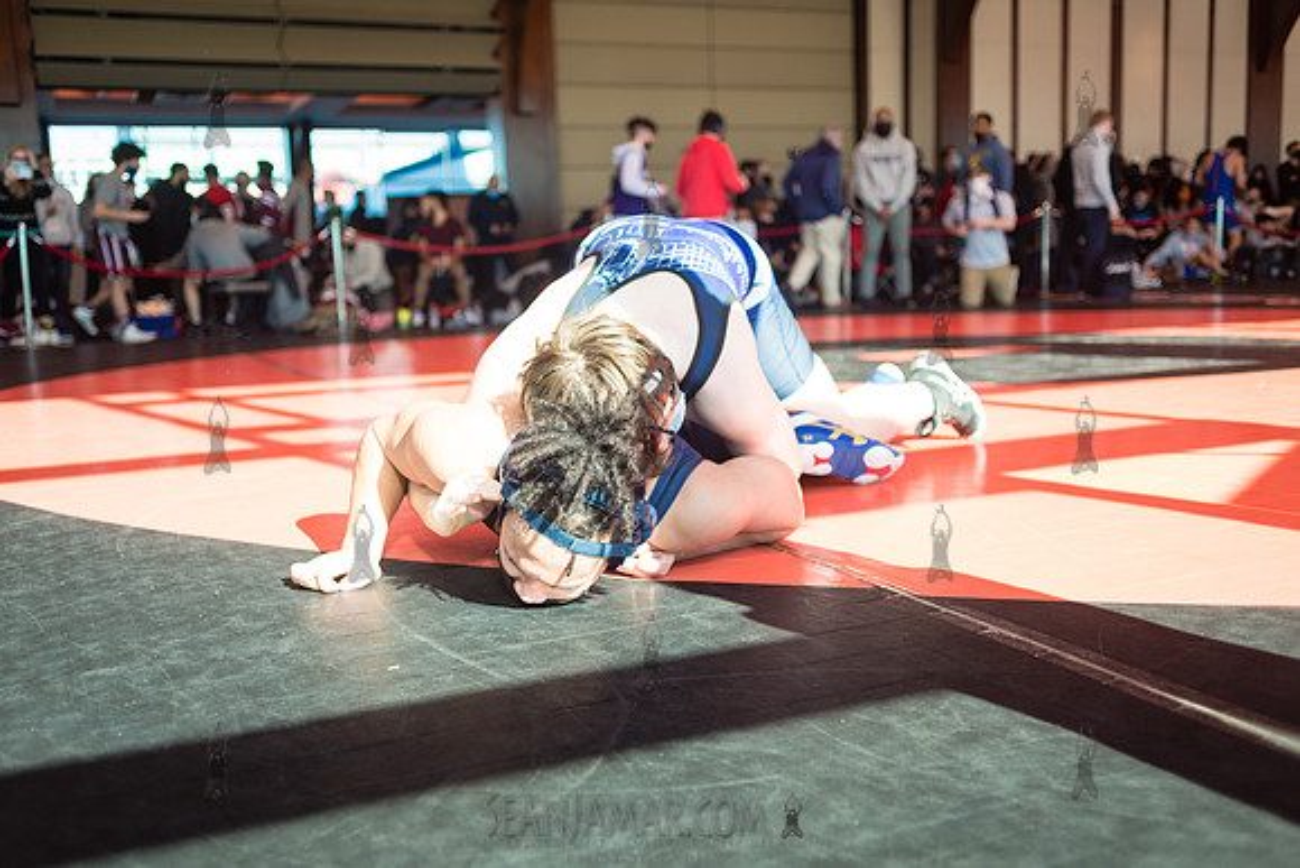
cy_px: 434
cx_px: 650
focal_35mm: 35
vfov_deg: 37.9
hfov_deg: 54.4
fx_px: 1264
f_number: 2.8
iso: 400
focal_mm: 35
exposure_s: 1/400
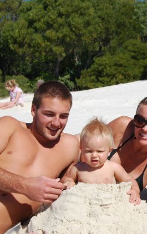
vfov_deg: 27.8
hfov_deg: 17.4
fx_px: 474
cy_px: 117
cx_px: 129
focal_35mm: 74
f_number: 9
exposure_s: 1/320
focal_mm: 32
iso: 100
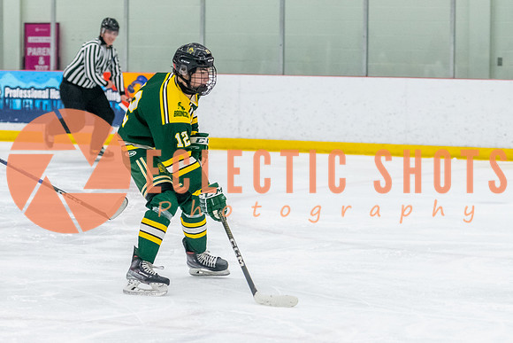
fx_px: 2095
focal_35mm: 147
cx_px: 227
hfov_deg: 14.0
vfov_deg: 9.3
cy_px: 205
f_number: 2.8
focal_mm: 86
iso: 4000
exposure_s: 1/800
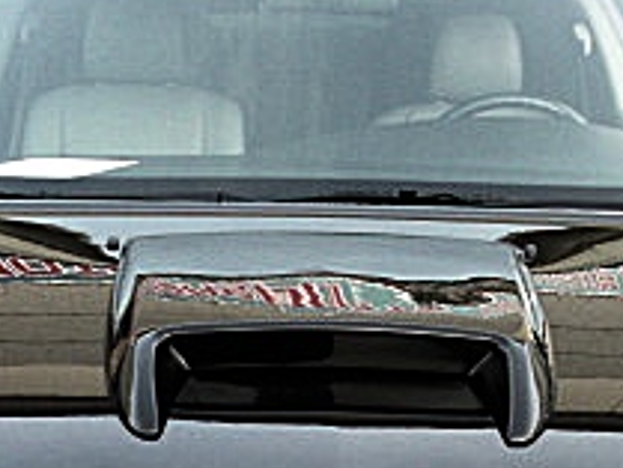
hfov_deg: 17.9
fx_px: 1981
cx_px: 310
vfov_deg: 13.1
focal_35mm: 110
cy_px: 587
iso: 200
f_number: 2.8
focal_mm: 6.3
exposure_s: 1/60
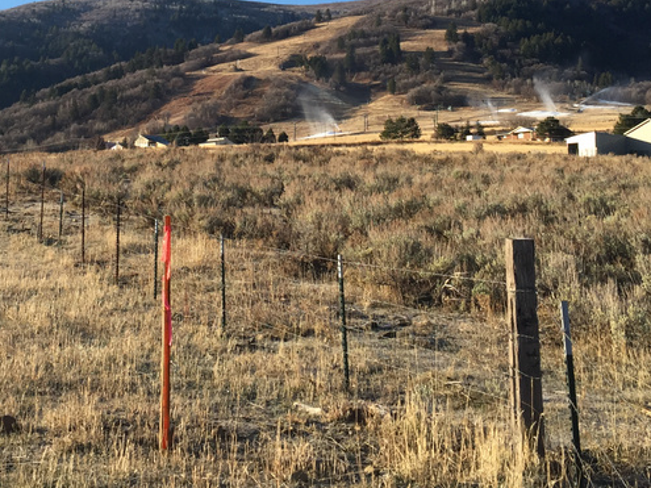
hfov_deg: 32.0
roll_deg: -2.8
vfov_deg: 23.4
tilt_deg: +13.1
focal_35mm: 60
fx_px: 1128
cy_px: -4
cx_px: 228
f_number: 2.2
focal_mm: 4.15
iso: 32
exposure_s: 1/1099
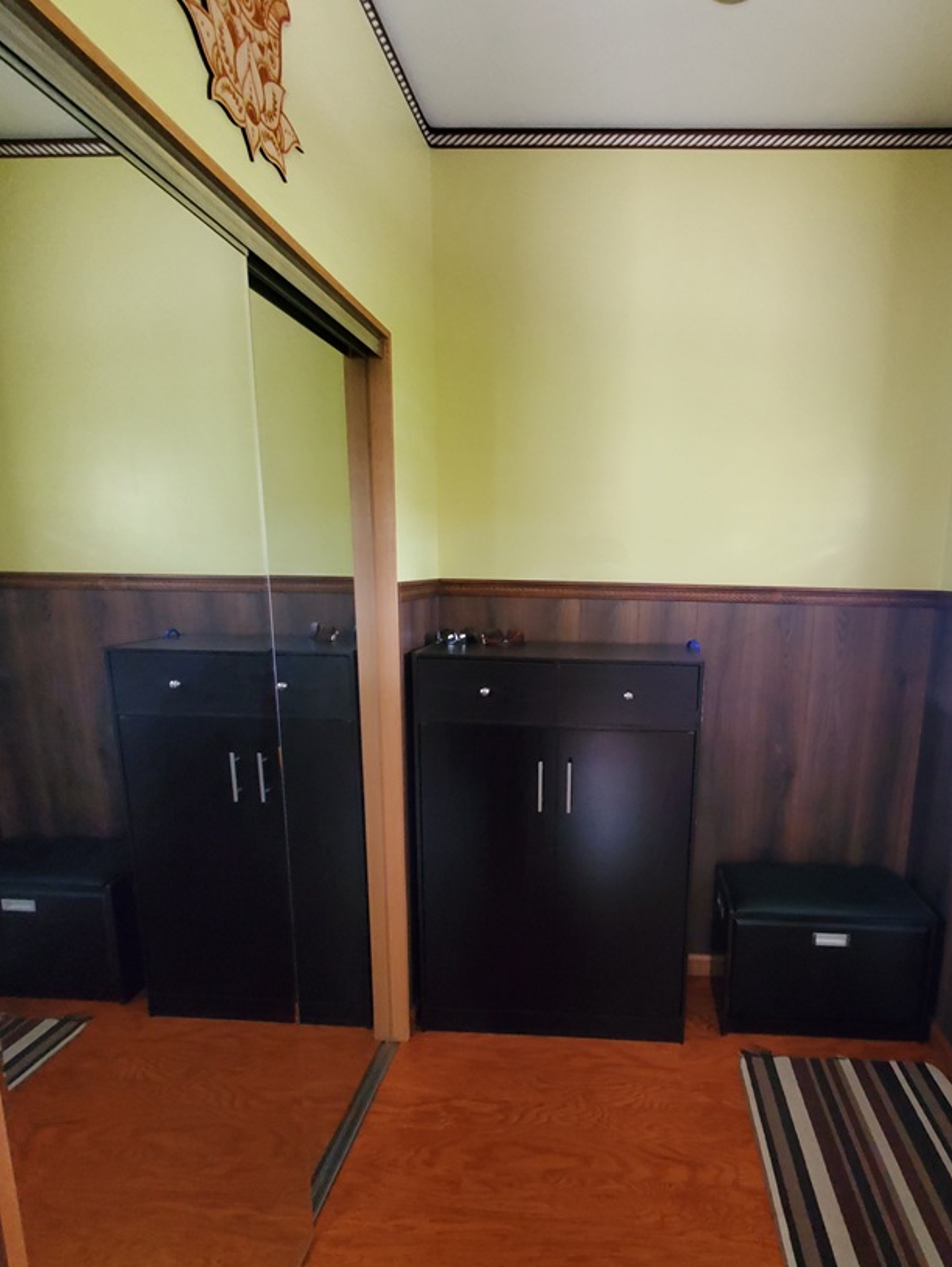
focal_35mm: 17
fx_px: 623
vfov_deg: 90.8
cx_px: 605
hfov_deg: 73.3
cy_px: 690
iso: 800
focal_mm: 1.8
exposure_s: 1/15
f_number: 2.2
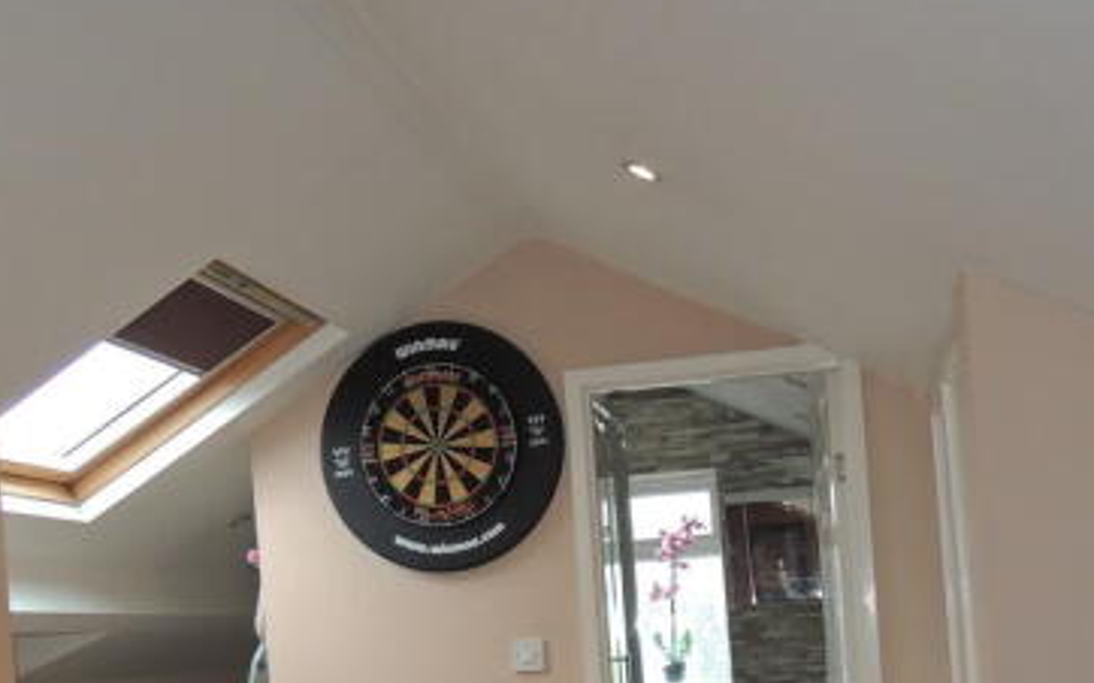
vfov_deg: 29.6
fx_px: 1222
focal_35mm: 41
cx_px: 624
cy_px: 648
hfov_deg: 48.1
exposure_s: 1/40
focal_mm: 4.3
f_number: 3
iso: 220
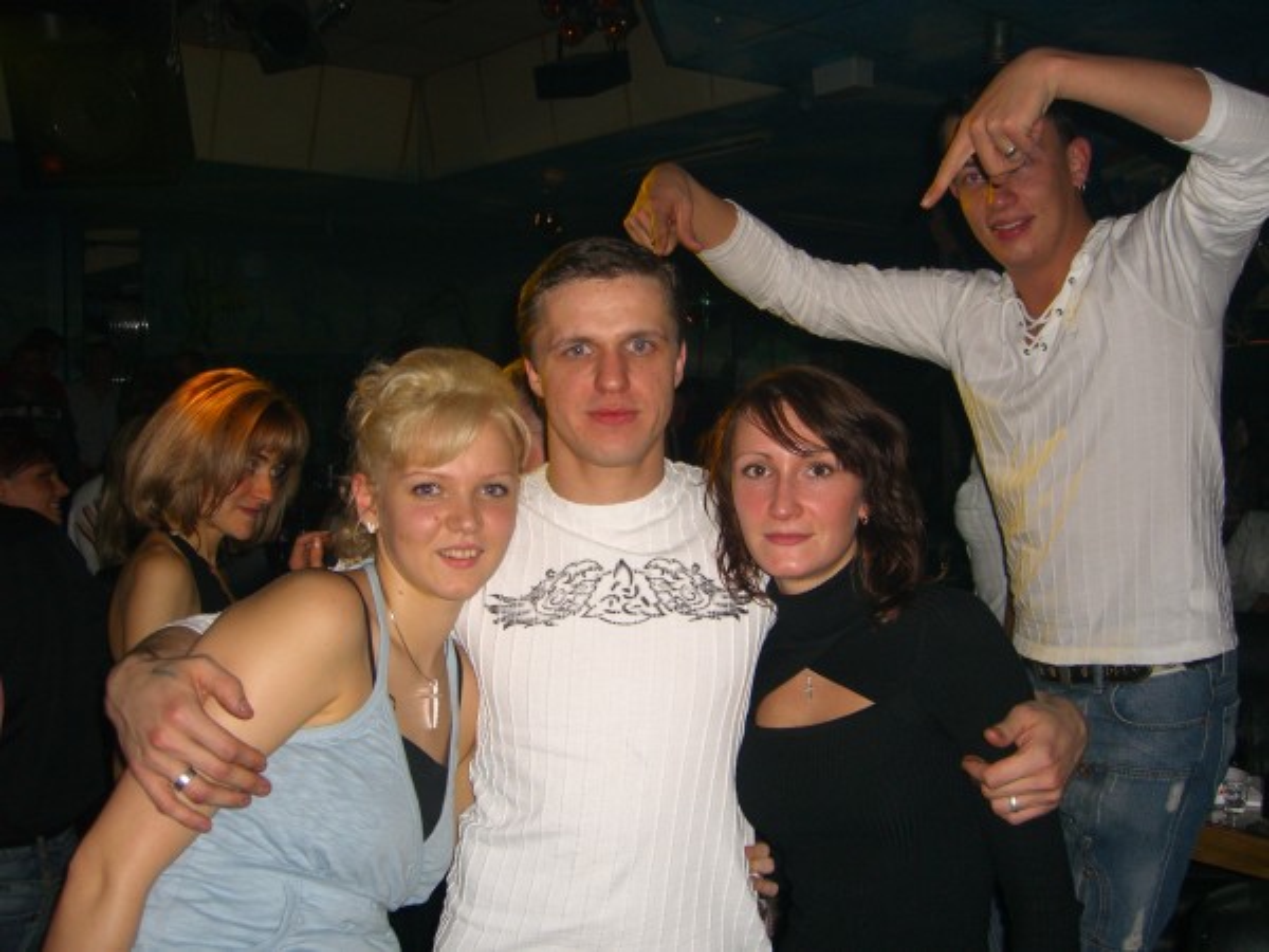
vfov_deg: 37.7
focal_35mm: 38
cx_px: 634
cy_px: 476
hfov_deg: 49.0
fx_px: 1393
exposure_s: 1/60
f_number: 2.8
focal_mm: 7.9
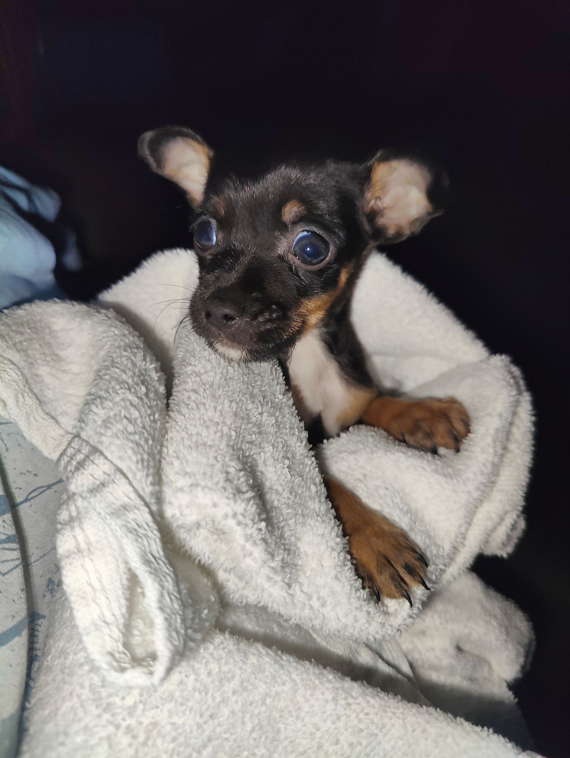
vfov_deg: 73.9
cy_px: 379
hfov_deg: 59.0
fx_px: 504
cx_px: 285
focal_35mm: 23
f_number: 1.8
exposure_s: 1/55
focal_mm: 6.06
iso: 64
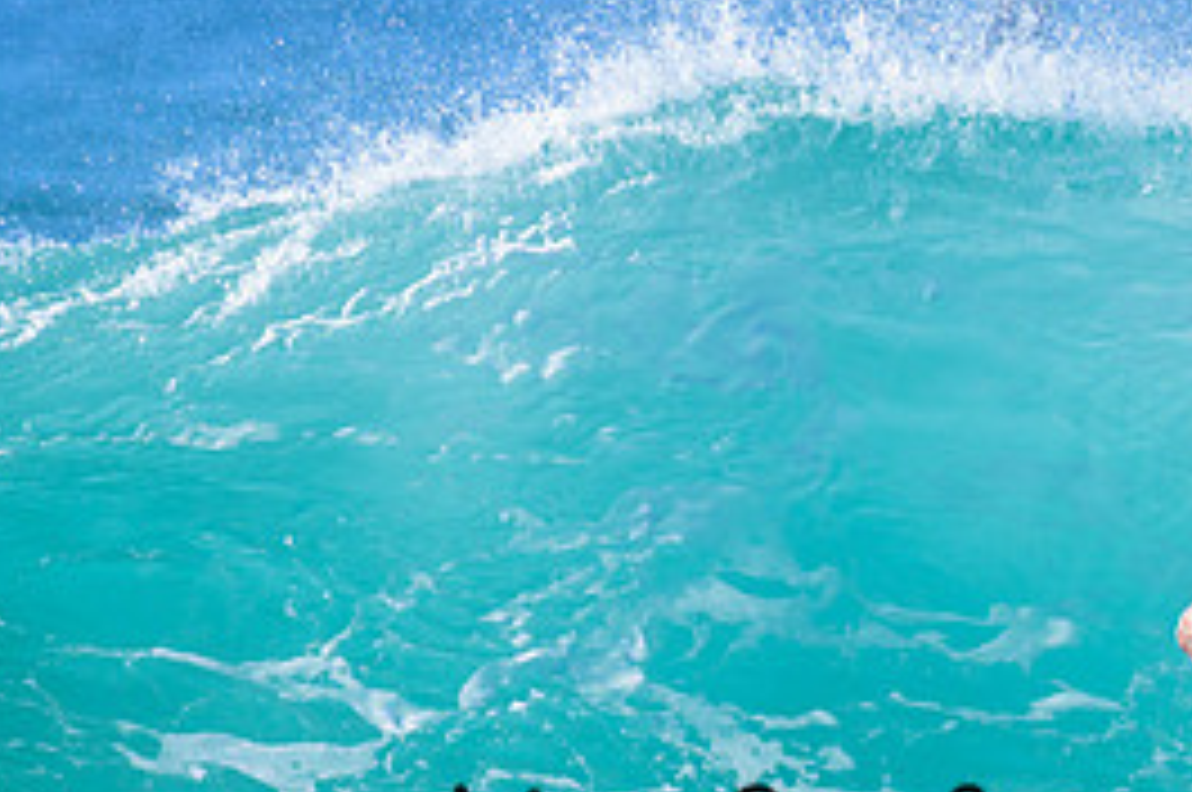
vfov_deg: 0.9
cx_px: 918
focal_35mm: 1513
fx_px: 50035
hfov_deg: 1.4
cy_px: 817
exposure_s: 1/2000
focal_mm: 690
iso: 900
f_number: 11
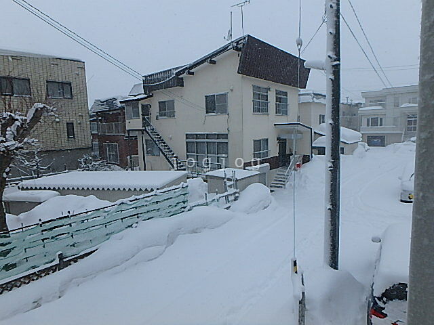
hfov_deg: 79.0
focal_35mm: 21
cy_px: 162
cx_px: 217
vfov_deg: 63.4
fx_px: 263
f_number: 6
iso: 125
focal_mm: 3.7
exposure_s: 1/320
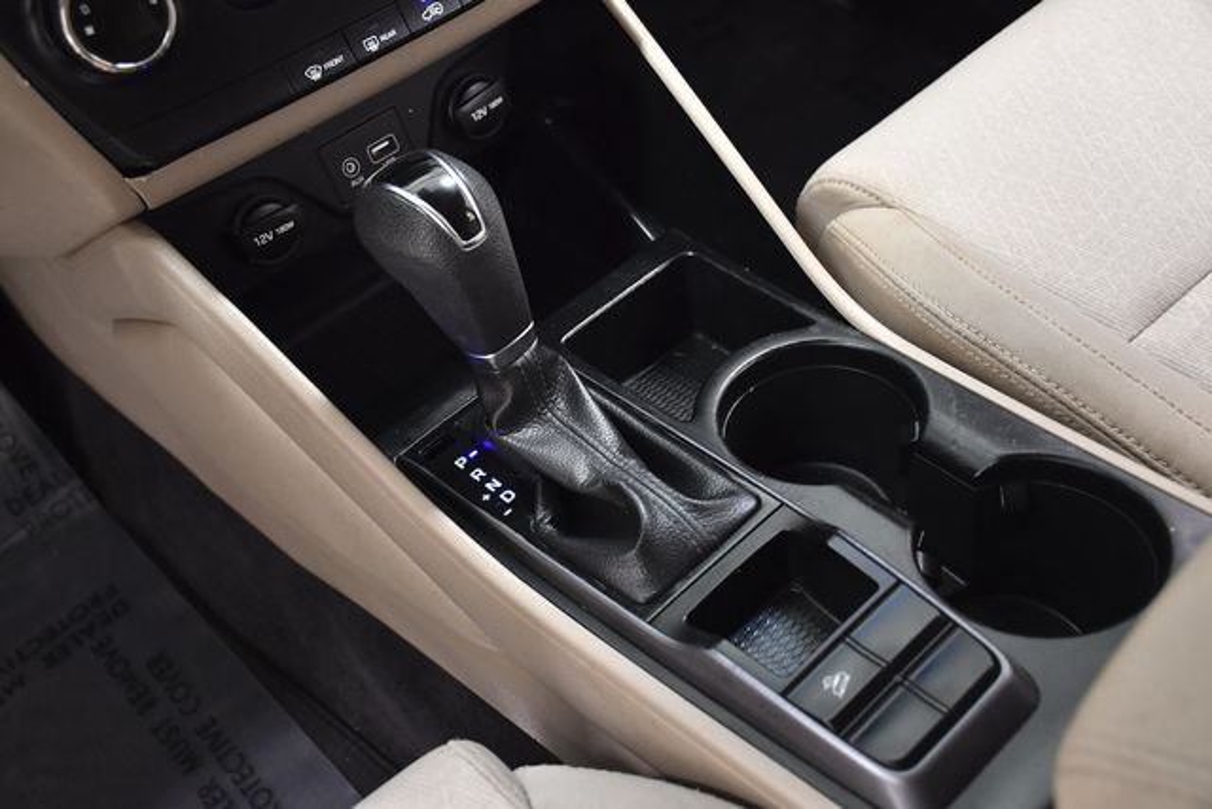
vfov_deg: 33.4
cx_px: 606
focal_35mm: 40
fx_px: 1347
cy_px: 404
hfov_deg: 48.4
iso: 1250
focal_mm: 27
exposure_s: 1/100
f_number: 4
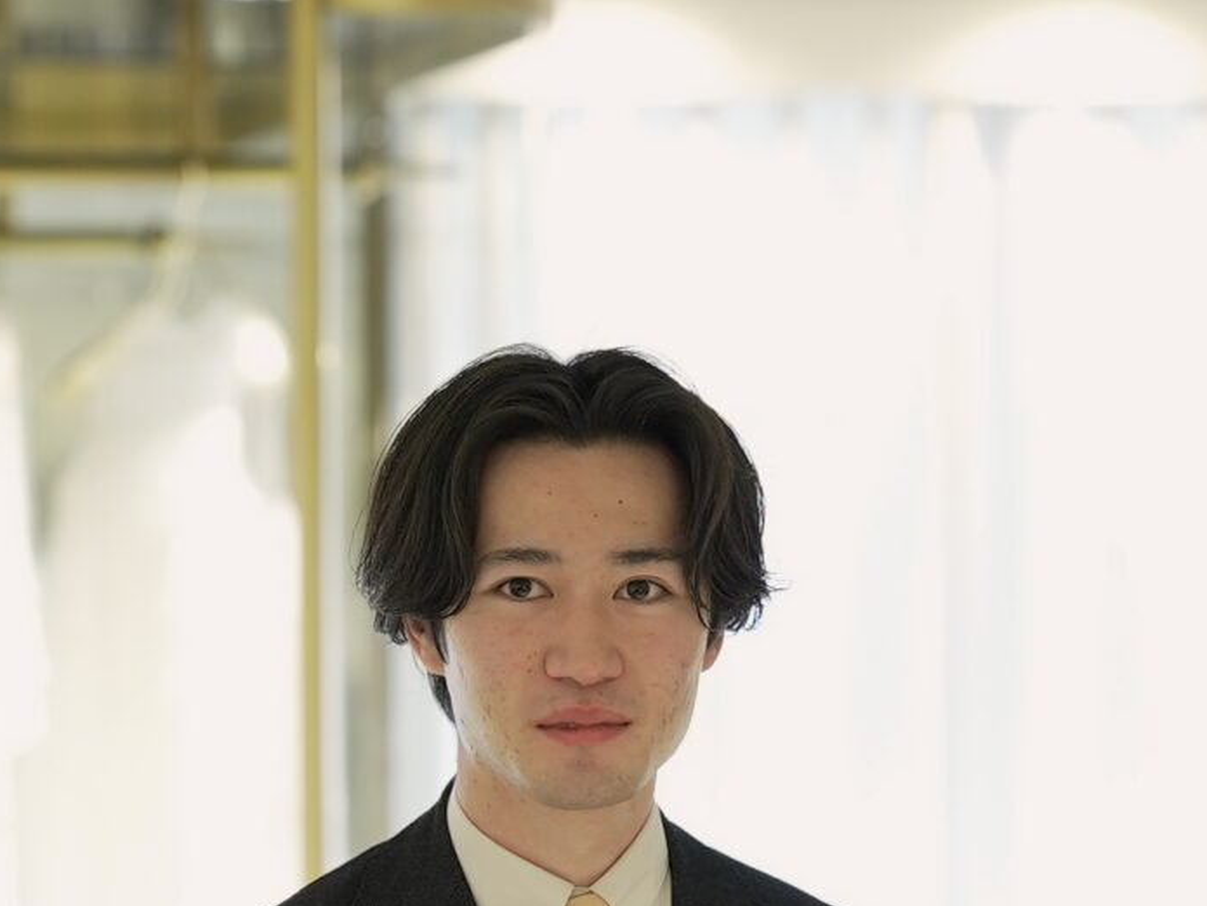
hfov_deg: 6.6
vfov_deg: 4.9
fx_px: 10501
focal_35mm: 301
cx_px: 130
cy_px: 1092
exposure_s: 1/100
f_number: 2.2
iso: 640
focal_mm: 85
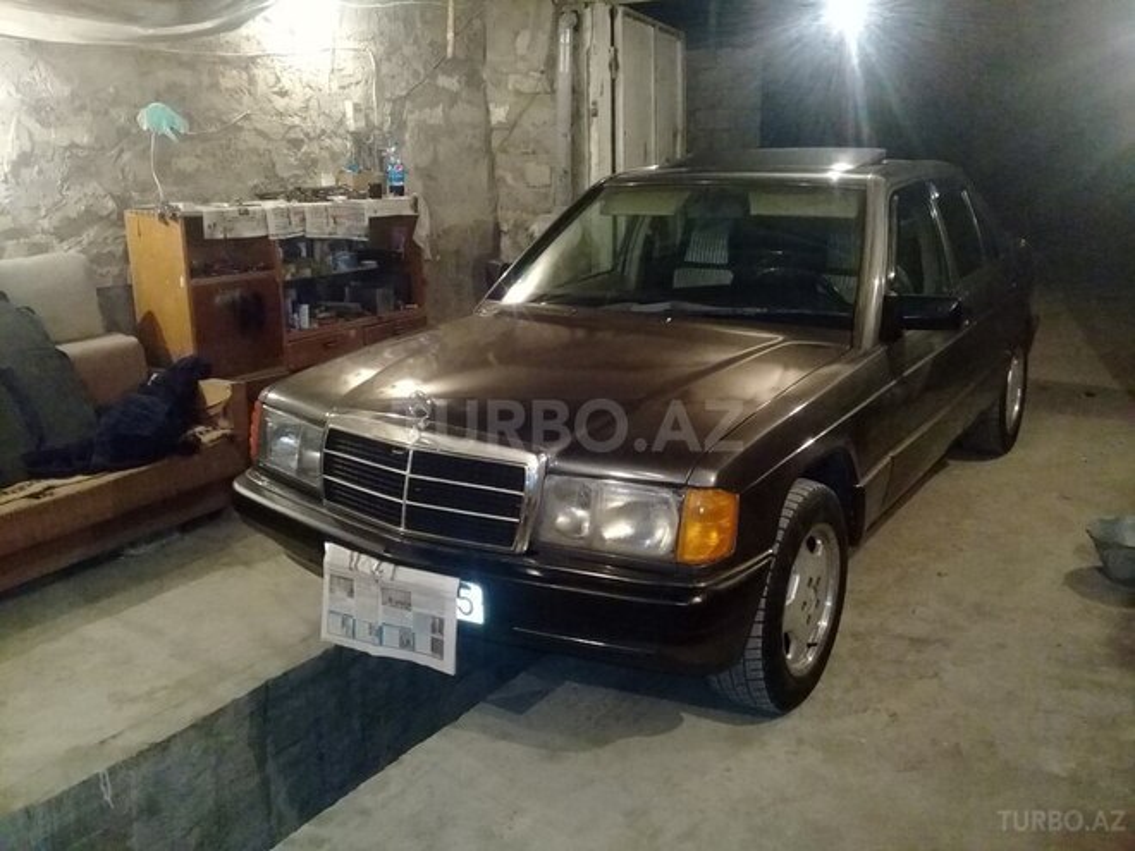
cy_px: 426
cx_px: 568
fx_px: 1016
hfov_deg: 58.4
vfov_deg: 45.4
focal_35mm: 31
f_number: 2.2
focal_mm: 3.3
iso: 640
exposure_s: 1/33
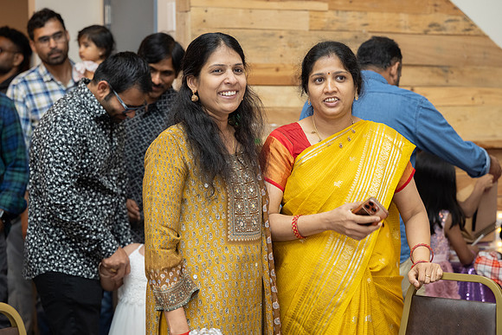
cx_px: 251
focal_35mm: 90
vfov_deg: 15.2
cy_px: 168
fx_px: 1252
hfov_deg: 22.7
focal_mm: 87
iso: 800
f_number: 3.5
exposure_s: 1/160
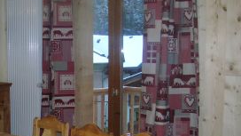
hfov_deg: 30.3
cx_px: 51
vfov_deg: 17.6
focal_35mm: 68
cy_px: 110
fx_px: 435
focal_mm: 5.7
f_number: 2.9
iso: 188
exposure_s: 1/60.1
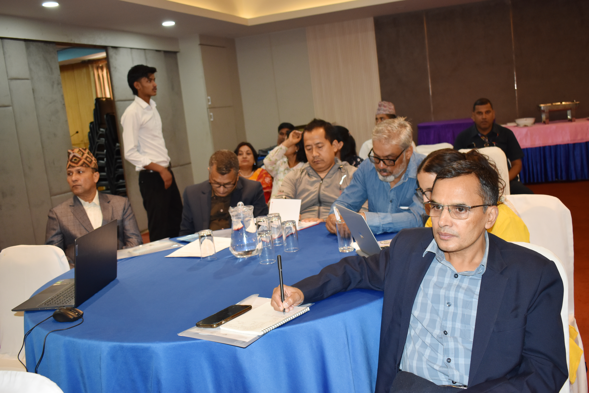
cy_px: 196
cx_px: 294
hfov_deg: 55.1
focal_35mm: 34
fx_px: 564
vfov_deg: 38.4
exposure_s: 1/60
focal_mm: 23
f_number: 3.8
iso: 800
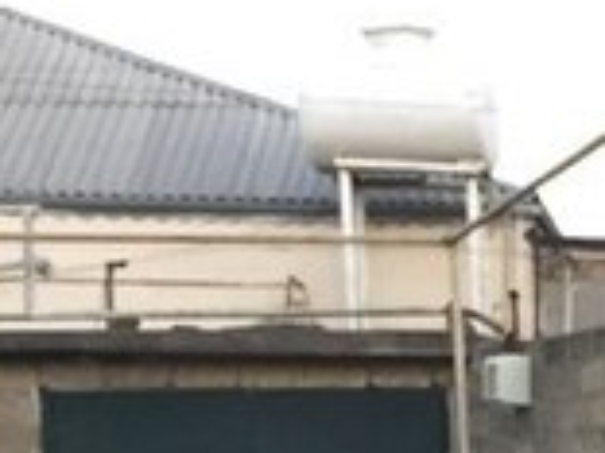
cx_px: 1086
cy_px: 633
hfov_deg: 14.2
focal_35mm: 123
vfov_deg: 11.6
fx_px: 2150
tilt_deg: -1.8
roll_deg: +0.4
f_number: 2.2
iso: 64
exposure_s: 1/33
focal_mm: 4.15
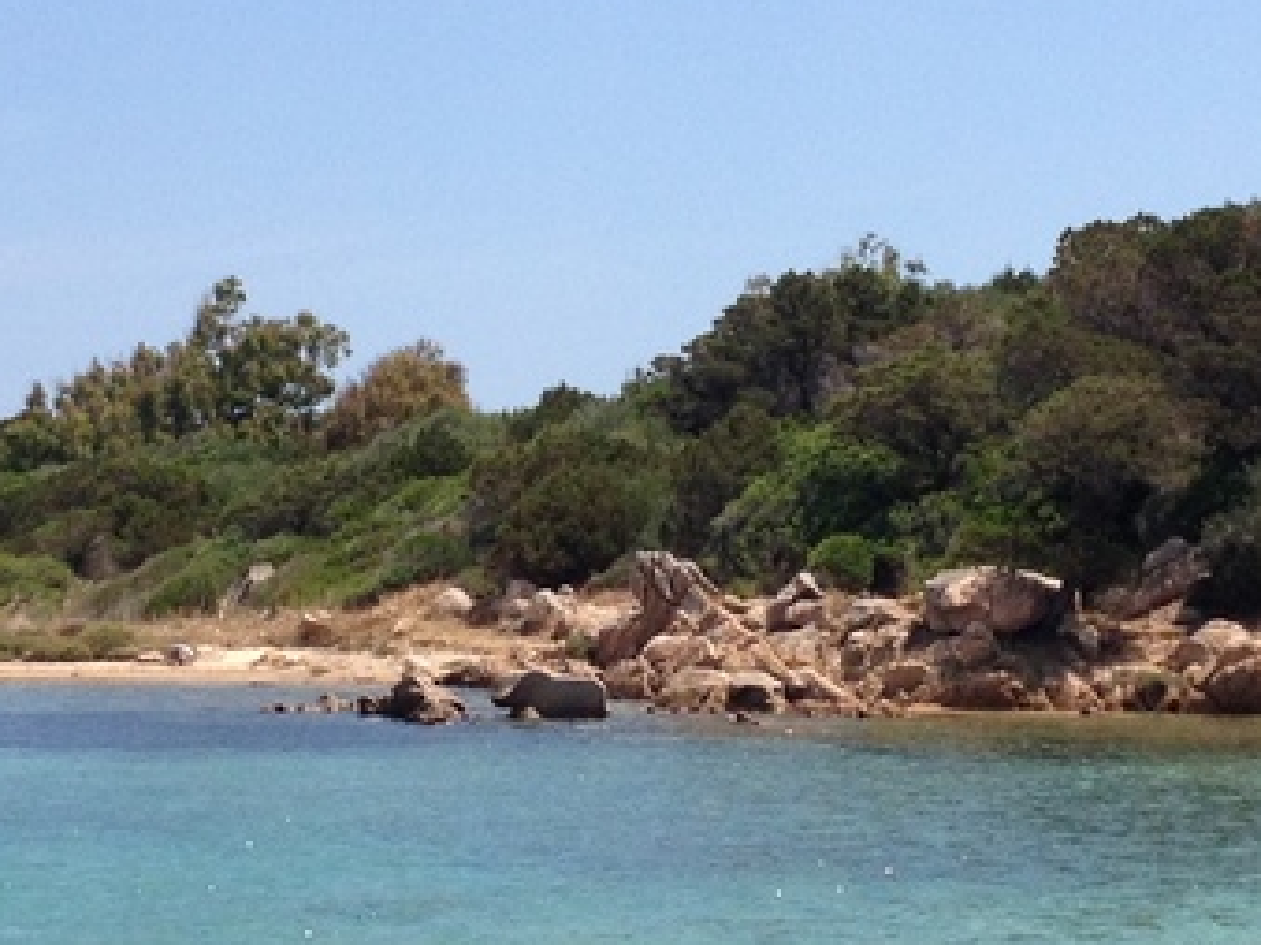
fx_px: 4516
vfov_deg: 11.9
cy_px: 435
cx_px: 707
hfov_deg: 15.9
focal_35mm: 124
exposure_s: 1/1972
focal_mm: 4.28
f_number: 2.4
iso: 50
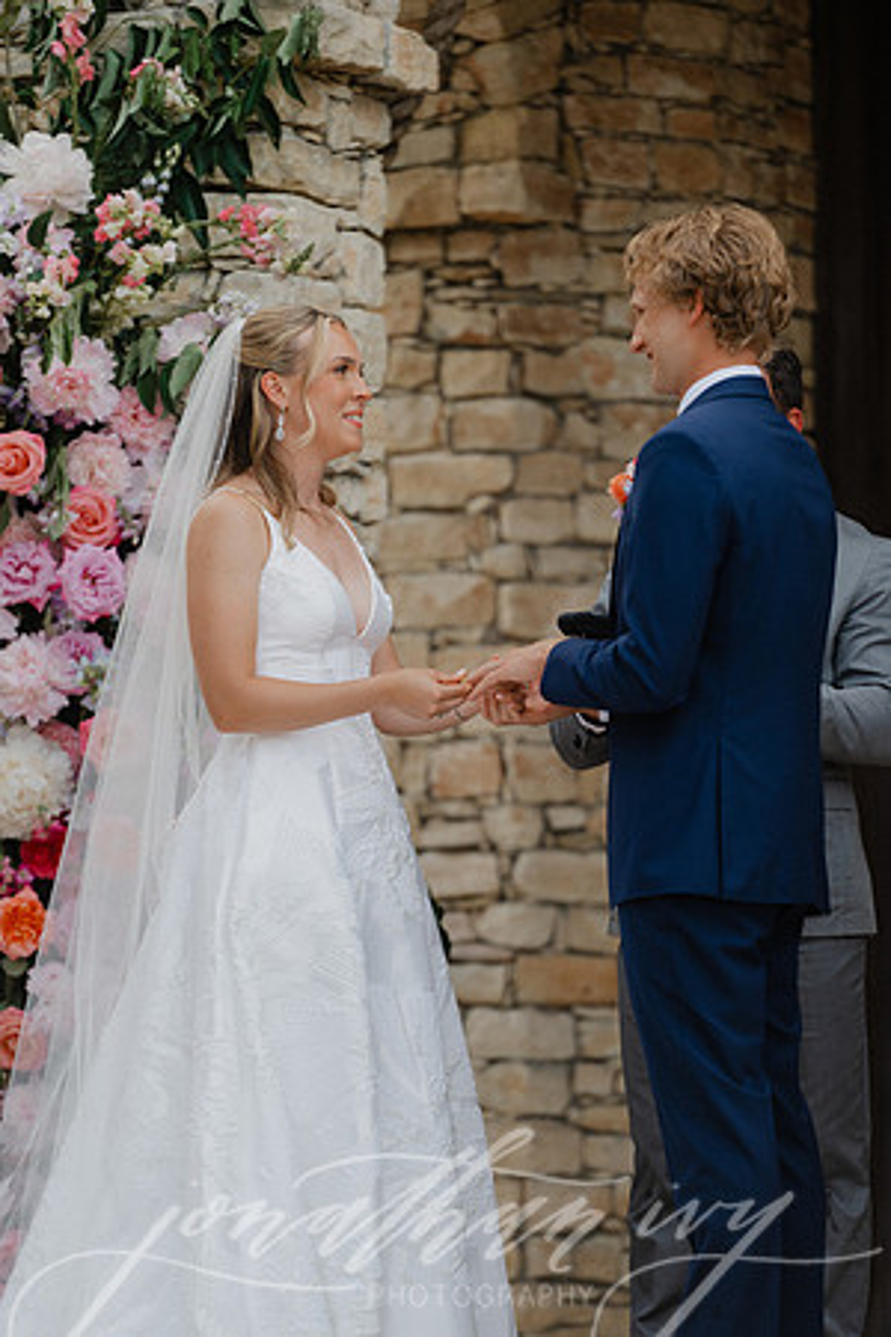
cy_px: 668
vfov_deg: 10.3
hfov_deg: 6.9
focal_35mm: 200
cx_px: 446
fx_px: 7424
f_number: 2.8
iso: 200
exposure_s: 1/800
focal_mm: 200
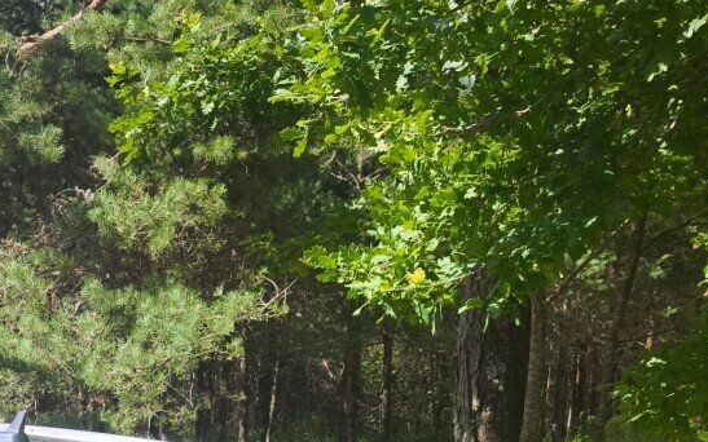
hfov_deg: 22.0
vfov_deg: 13.9
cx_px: -145
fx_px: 1679
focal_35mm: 87
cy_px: 706
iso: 50
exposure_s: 1/1110
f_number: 1.6
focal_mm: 6.57
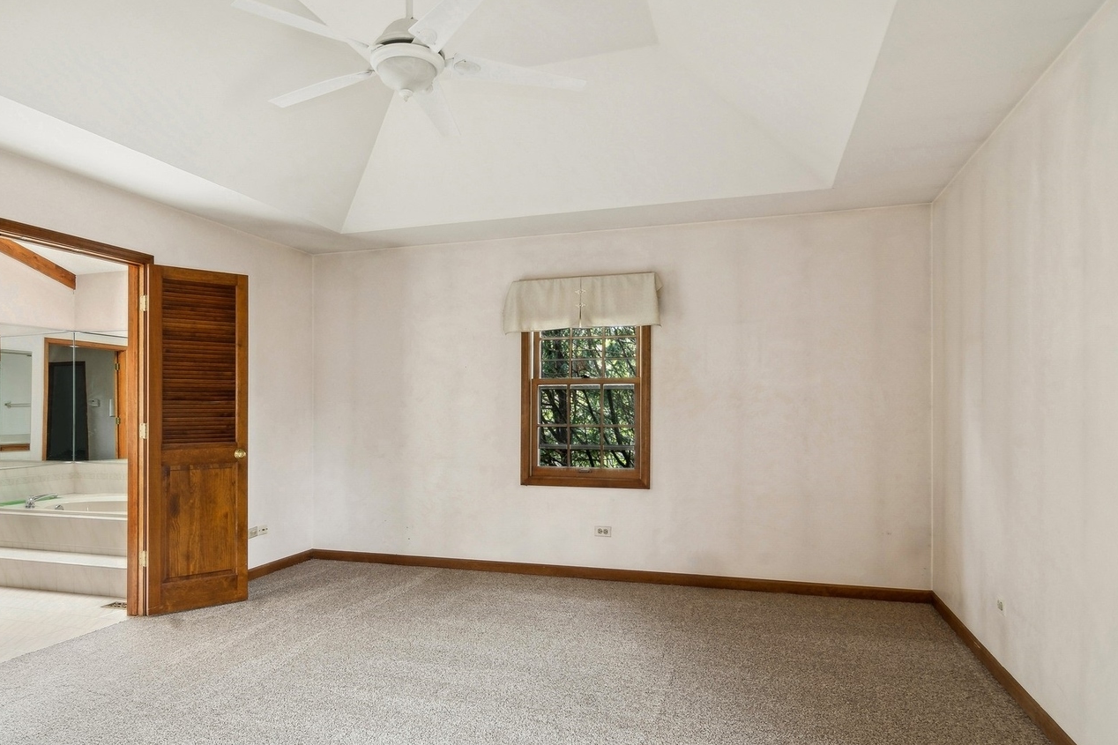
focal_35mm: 23
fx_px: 714
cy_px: 397
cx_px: 476
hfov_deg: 75.6
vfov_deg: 55.1
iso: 100
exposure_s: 1/2
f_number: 9
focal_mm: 12
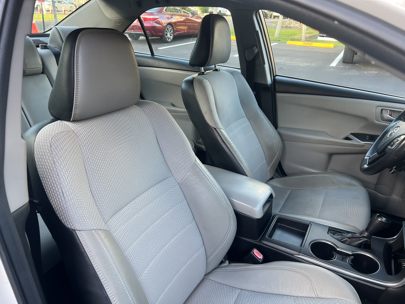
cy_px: 152
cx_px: 202
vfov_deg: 53.1
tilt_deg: -25.4
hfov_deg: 67.3
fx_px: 304
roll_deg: -2.4
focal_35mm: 26
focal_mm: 5.7
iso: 64
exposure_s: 1/121
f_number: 1.5
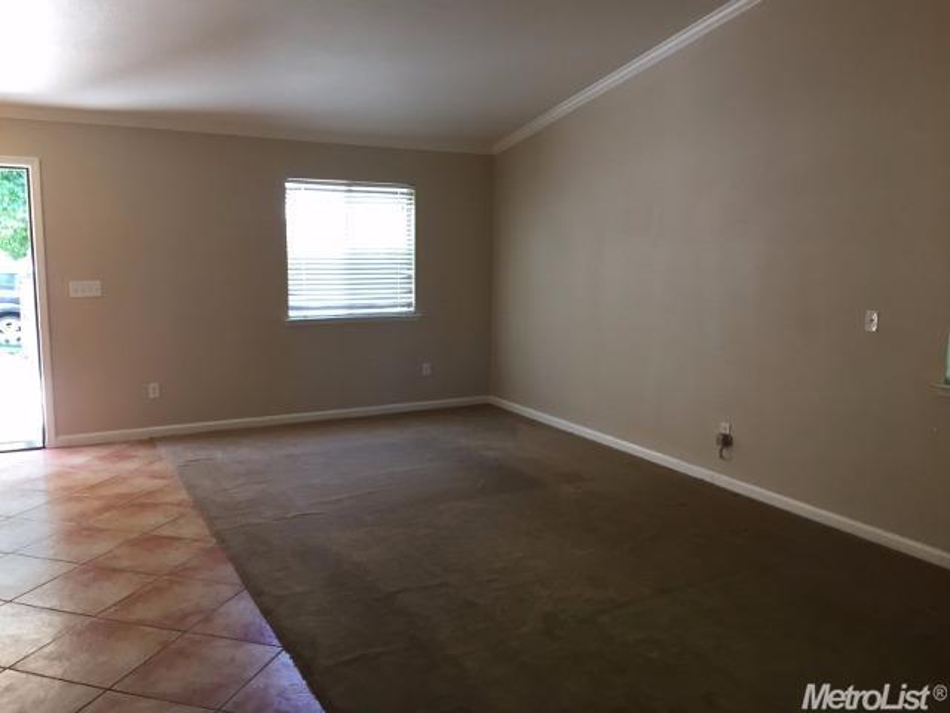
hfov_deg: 61.7
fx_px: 796
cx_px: 475
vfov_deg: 48.2
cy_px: 356
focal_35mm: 29
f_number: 2.2
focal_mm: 4.15
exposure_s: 1/30
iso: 64
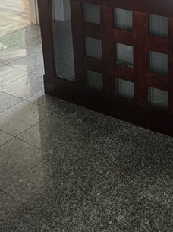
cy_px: -8
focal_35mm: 58
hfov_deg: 23.8
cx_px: 185
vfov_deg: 30.5
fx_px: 387
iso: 250
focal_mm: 5.4
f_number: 1.8
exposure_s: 1/120
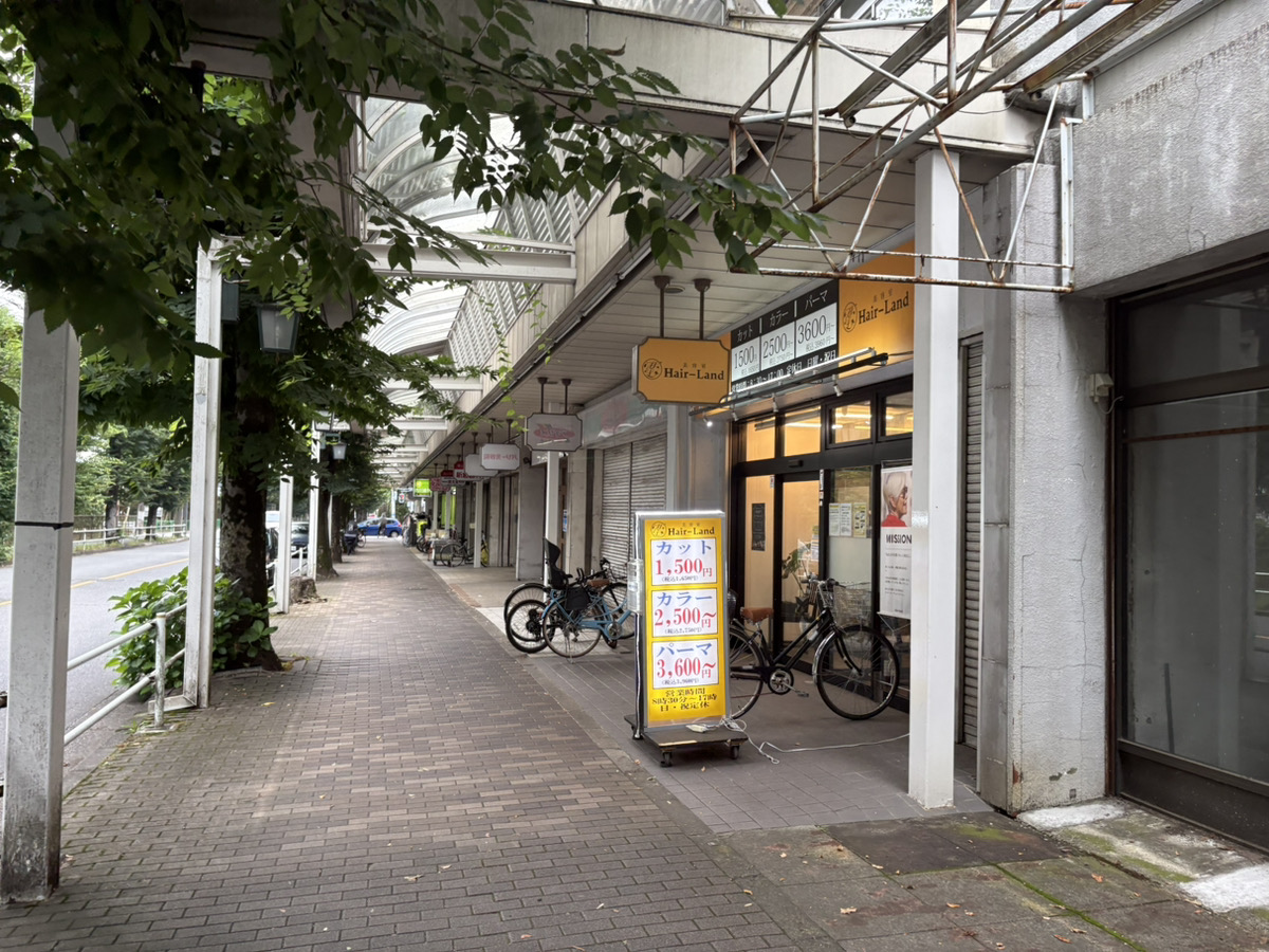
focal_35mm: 26
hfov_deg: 67.3
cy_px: 476
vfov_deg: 53.1
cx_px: 634
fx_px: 953
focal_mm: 5.96
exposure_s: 1/121
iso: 100
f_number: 1.6
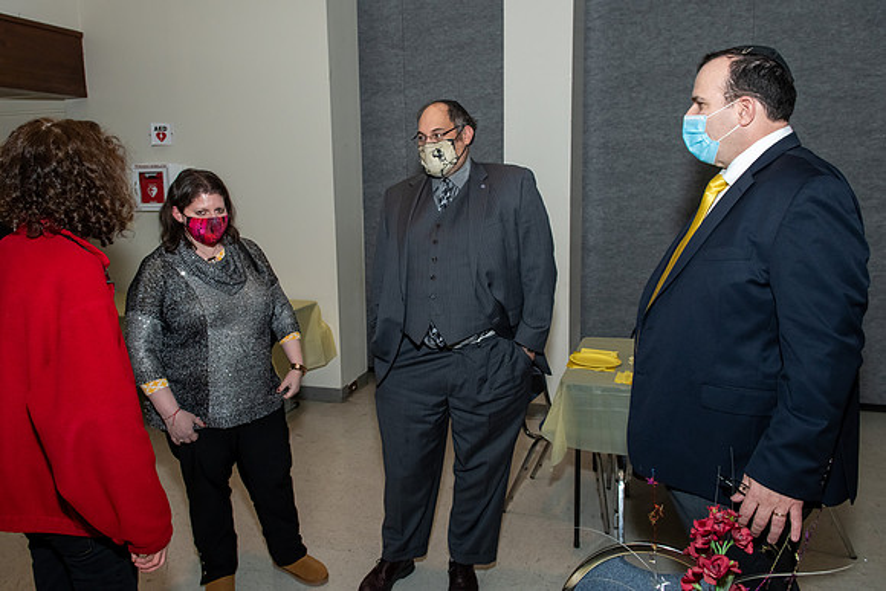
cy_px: 273
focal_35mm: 27
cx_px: 435
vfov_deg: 47.2
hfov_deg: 66.5
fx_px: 675
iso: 500
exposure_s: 1/250
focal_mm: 17
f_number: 5.6
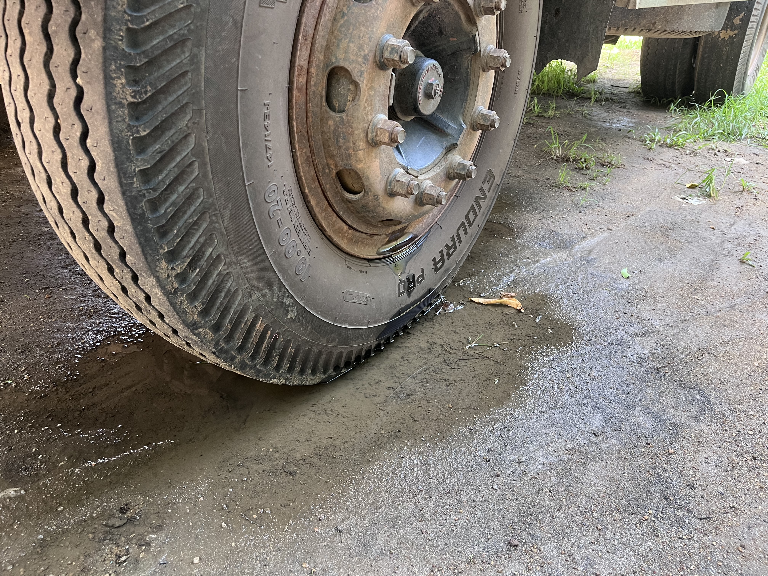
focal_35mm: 26
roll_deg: -3.3
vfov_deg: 53.1
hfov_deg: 67.3
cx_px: 384
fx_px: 577
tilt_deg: -27.0
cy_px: 288
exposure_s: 1/85
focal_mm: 5.1
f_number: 1.6
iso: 125
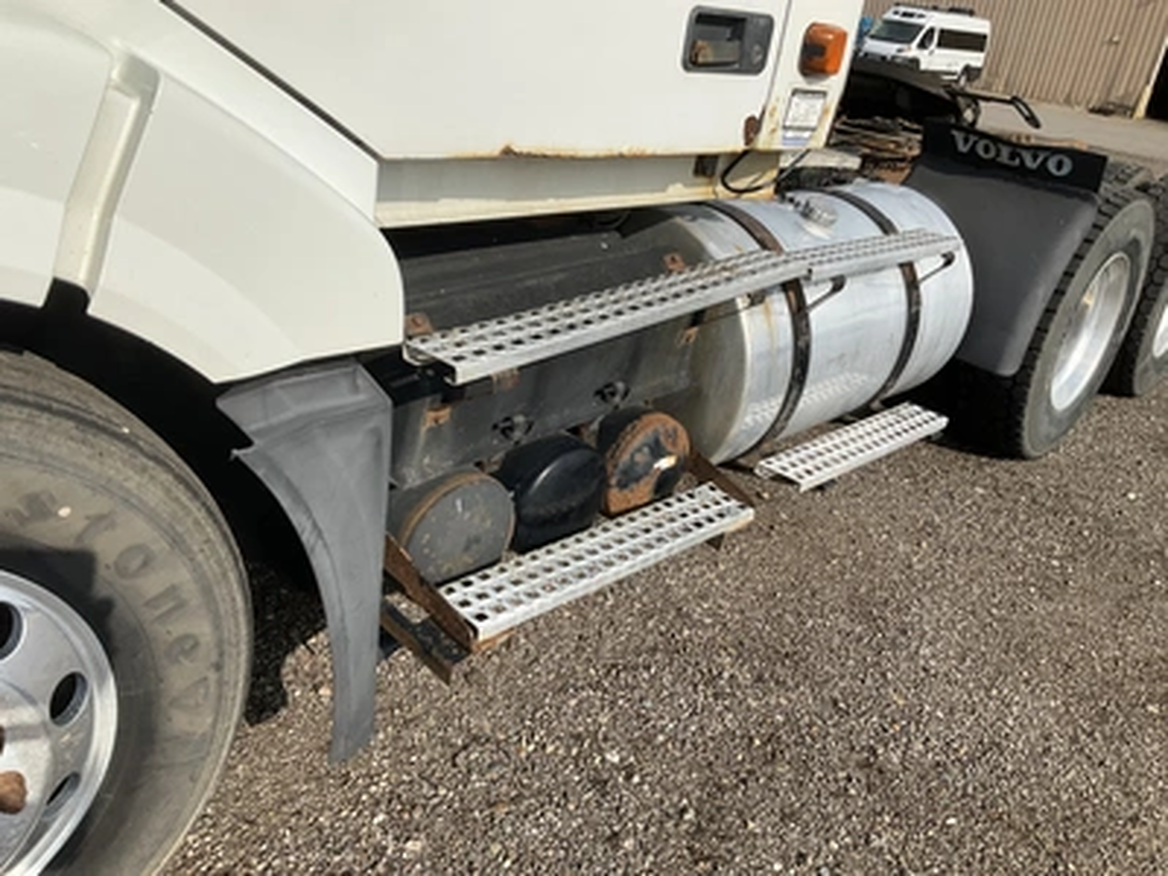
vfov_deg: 48.2
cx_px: 584
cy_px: 438
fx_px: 979
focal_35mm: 29
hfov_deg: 61.7
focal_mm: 3
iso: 25
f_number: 1.8
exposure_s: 1/1912
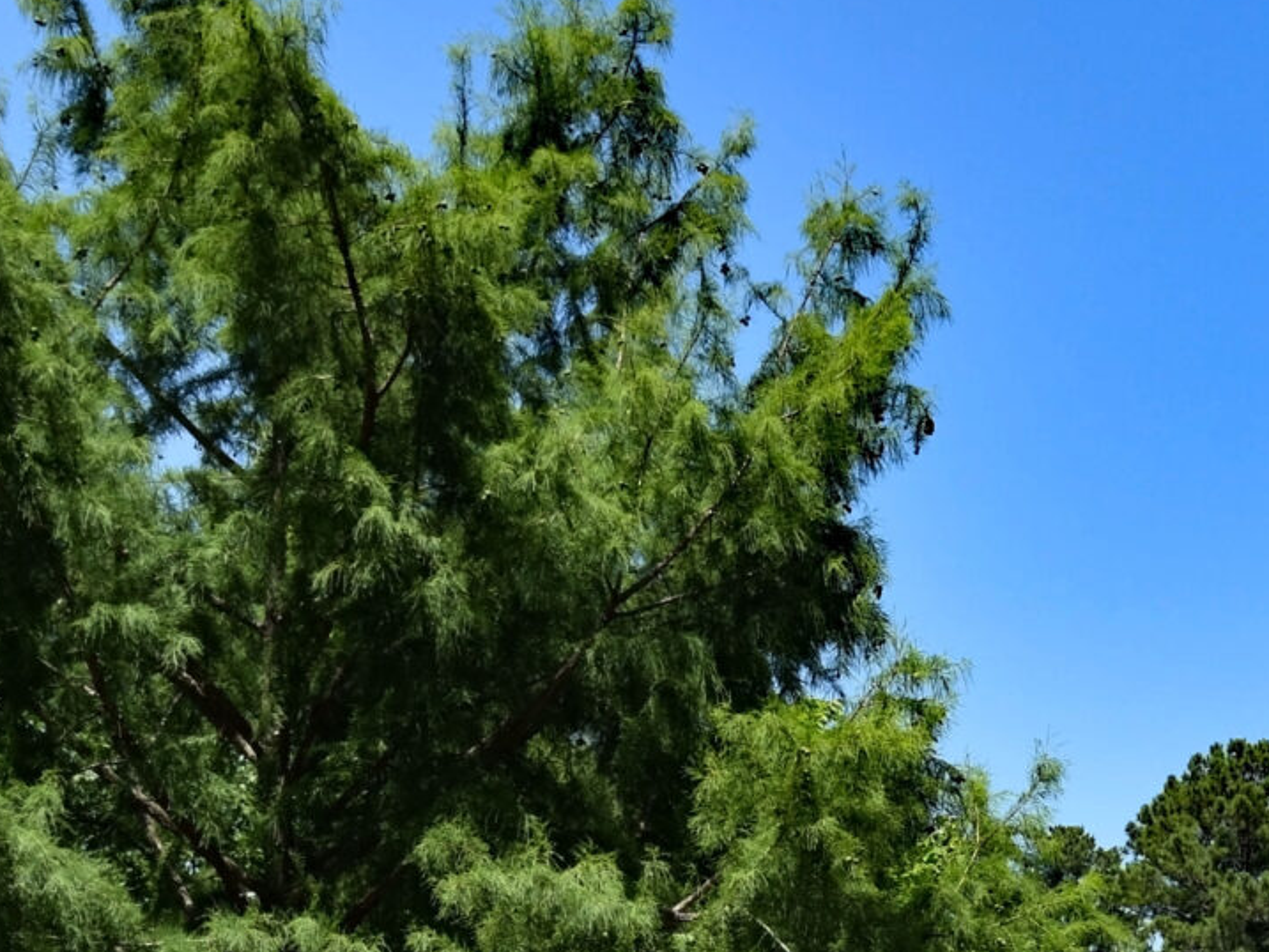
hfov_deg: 19.0
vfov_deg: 13.6
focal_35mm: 103
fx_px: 3777
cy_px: 1415
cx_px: 924
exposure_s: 1/500
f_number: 7.1
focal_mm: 30
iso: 200
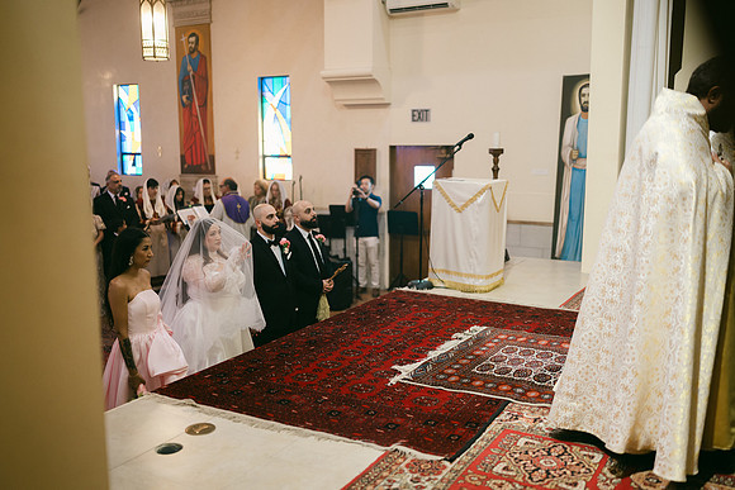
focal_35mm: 35
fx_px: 715
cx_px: 368
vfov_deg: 37.9
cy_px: 245
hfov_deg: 54.4
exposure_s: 1/320
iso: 800
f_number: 1.2
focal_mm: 35
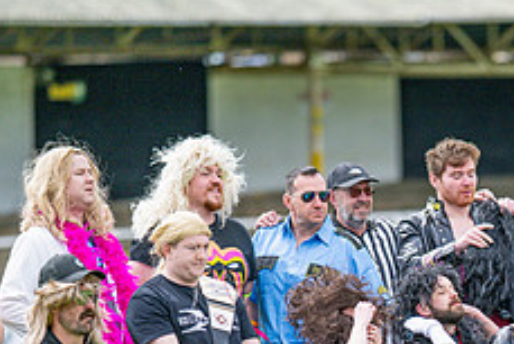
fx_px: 5186
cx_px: 491
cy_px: 347
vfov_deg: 3.8
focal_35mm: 363
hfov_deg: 5.7
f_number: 2
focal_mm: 135
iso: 400
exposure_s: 1/6400
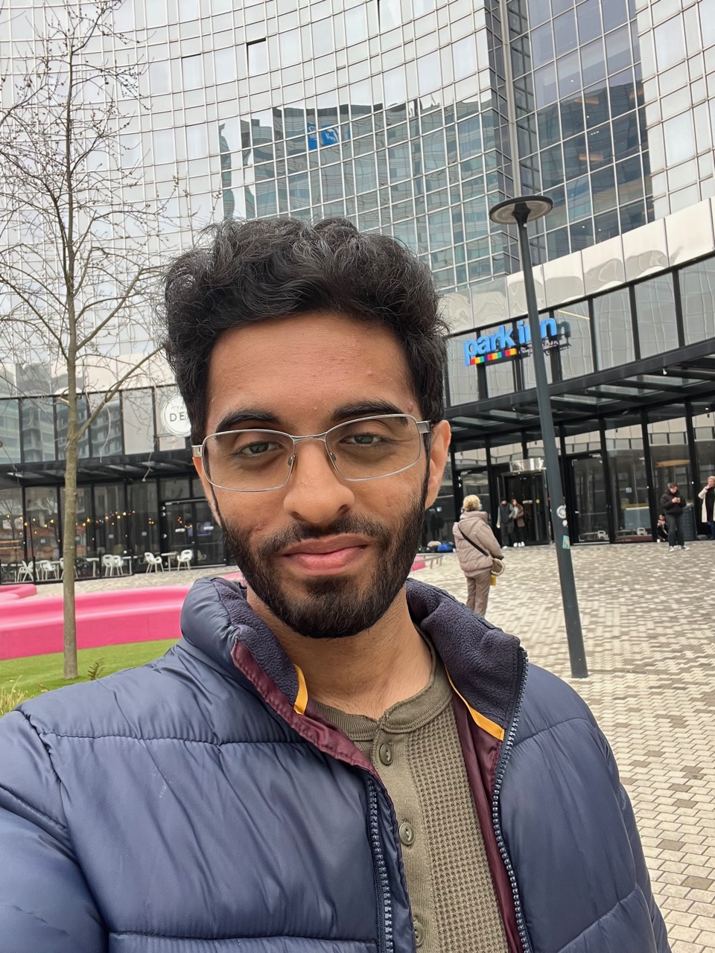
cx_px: 358
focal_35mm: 30
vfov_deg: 60.0
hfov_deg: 46.8
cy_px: 476
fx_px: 826
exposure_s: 1/60
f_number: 2.2
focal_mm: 2.71
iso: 64
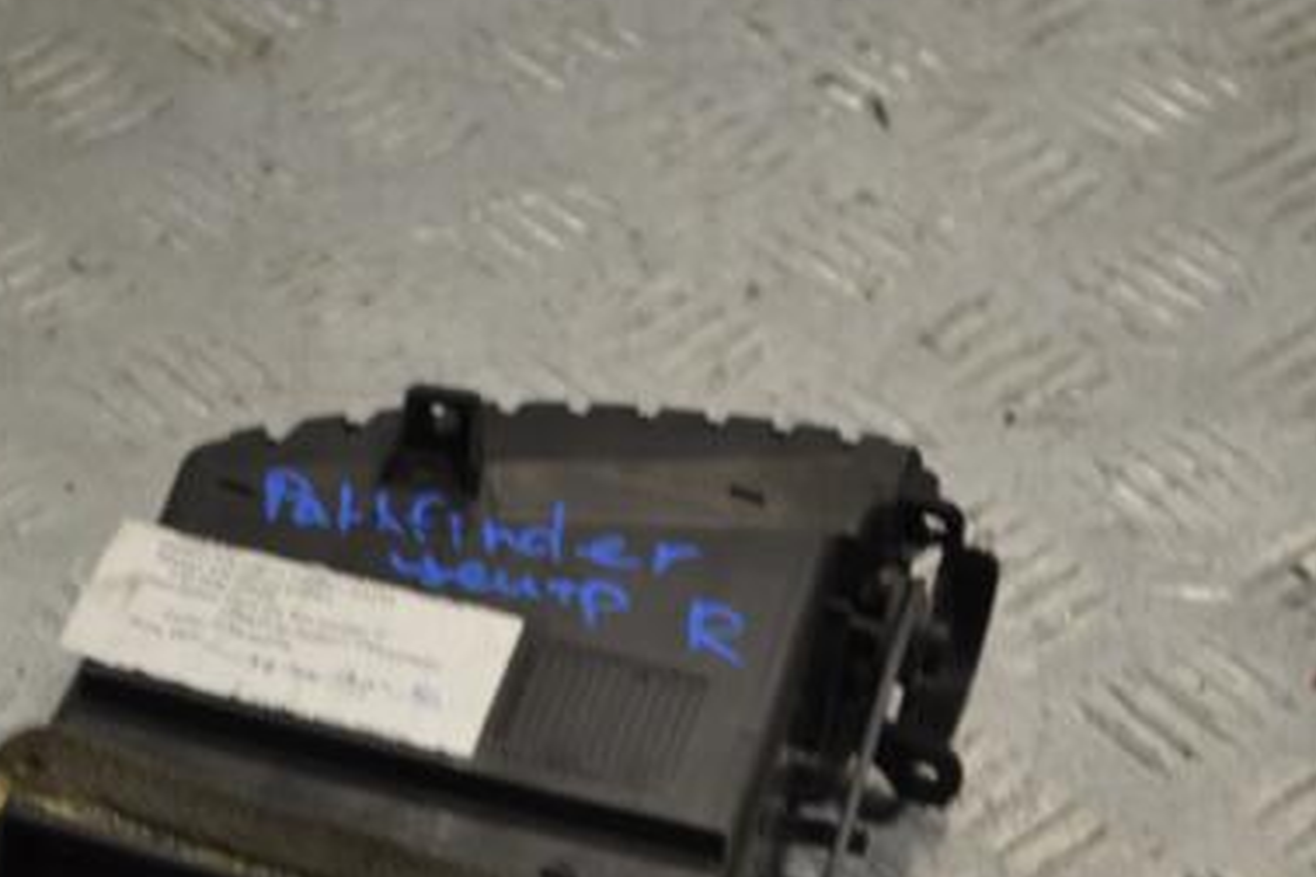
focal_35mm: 131
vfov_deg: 10.5
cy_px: 640
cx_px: 439
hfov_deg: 15.6
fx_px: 4781
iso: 110
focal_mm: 55
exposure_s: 1/30
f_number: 5.6
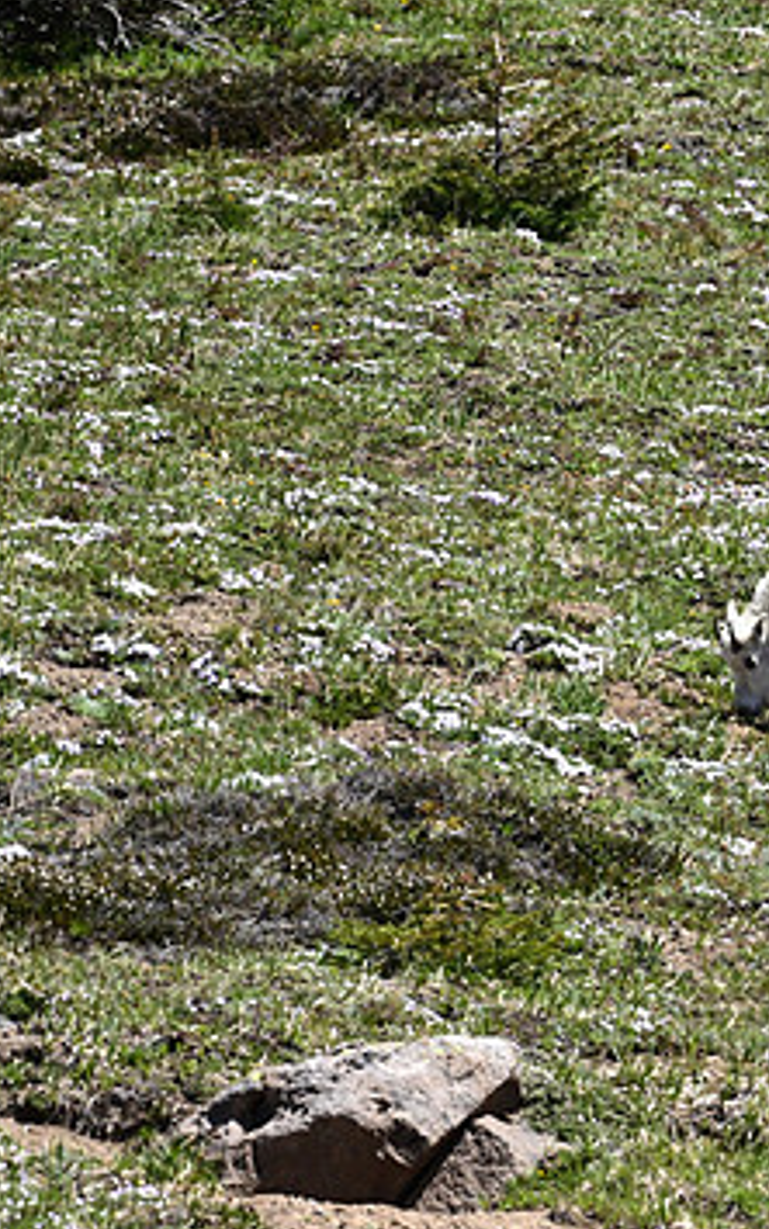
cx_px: 817
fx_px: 33452
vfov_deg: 2.1
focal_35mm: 998
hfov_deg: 1.3
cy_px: 569
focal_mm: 600
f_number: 6.3
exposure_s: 1/1500
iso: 400
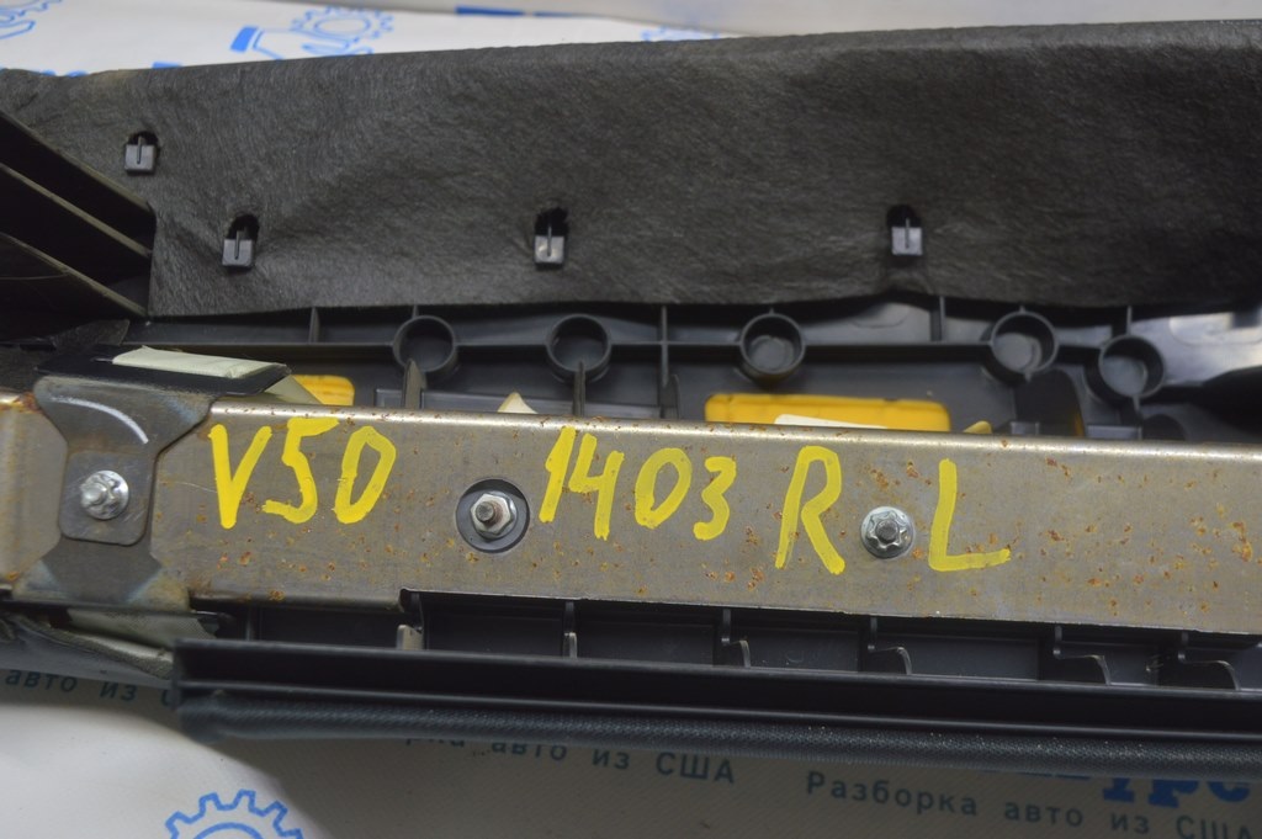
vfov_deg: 29.8
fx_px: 1576
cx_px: 631
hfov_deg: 43.6
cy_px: 420
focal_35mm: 45
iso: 400
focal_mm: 30
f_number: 5.6
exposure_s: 1/20
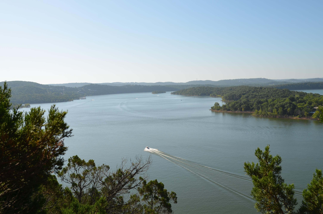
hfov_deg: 53.2
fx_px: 322
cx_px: 162
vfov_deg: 36.7
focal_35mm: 36
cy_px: 107
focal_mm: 24
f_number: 9.5
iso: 100
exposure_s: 1/350
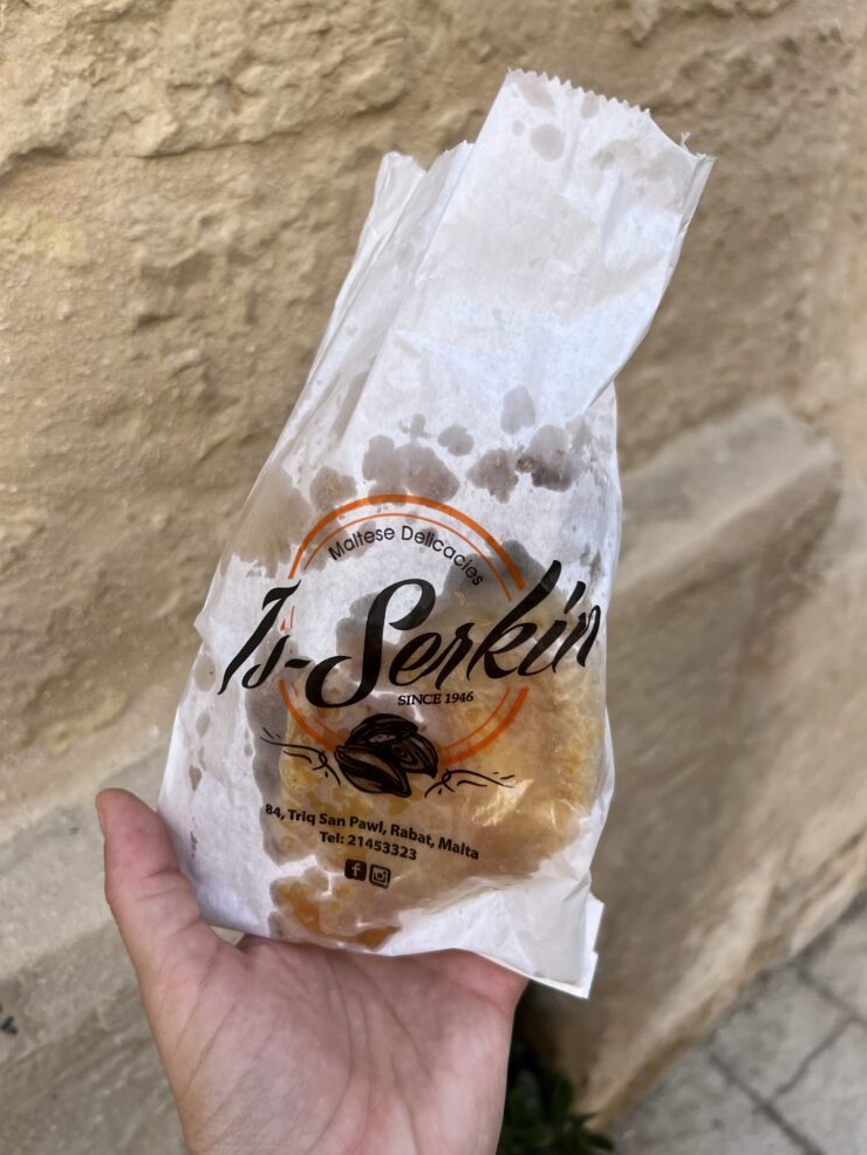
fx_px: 901
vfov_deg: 65.3
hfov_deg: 51.4
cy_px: 580
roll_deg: +5.7
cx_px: 421
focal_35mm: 27
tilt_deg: -40.2
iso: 50
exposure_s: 1/511
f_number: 1.5
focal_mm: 5.7
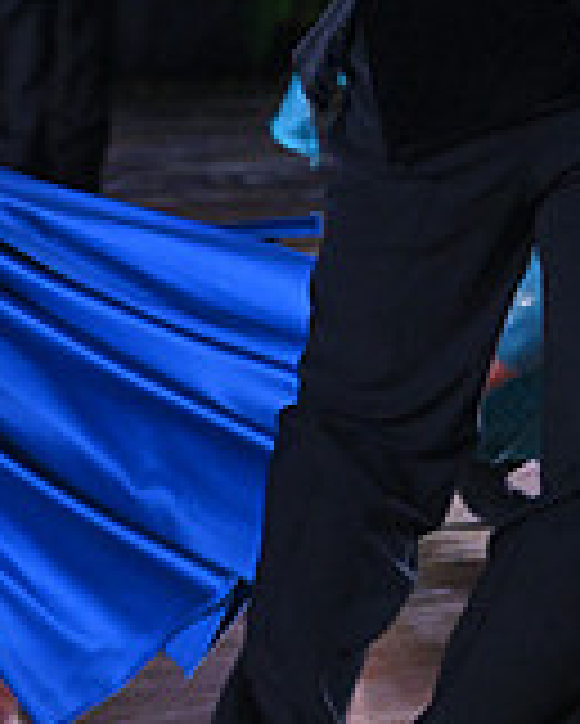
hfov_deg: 4.1
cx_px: -223
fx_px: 8125
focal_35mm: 379
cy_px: -153
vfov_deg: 5.1
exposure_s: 1/400
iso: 4000
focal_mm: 112
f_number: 5.6
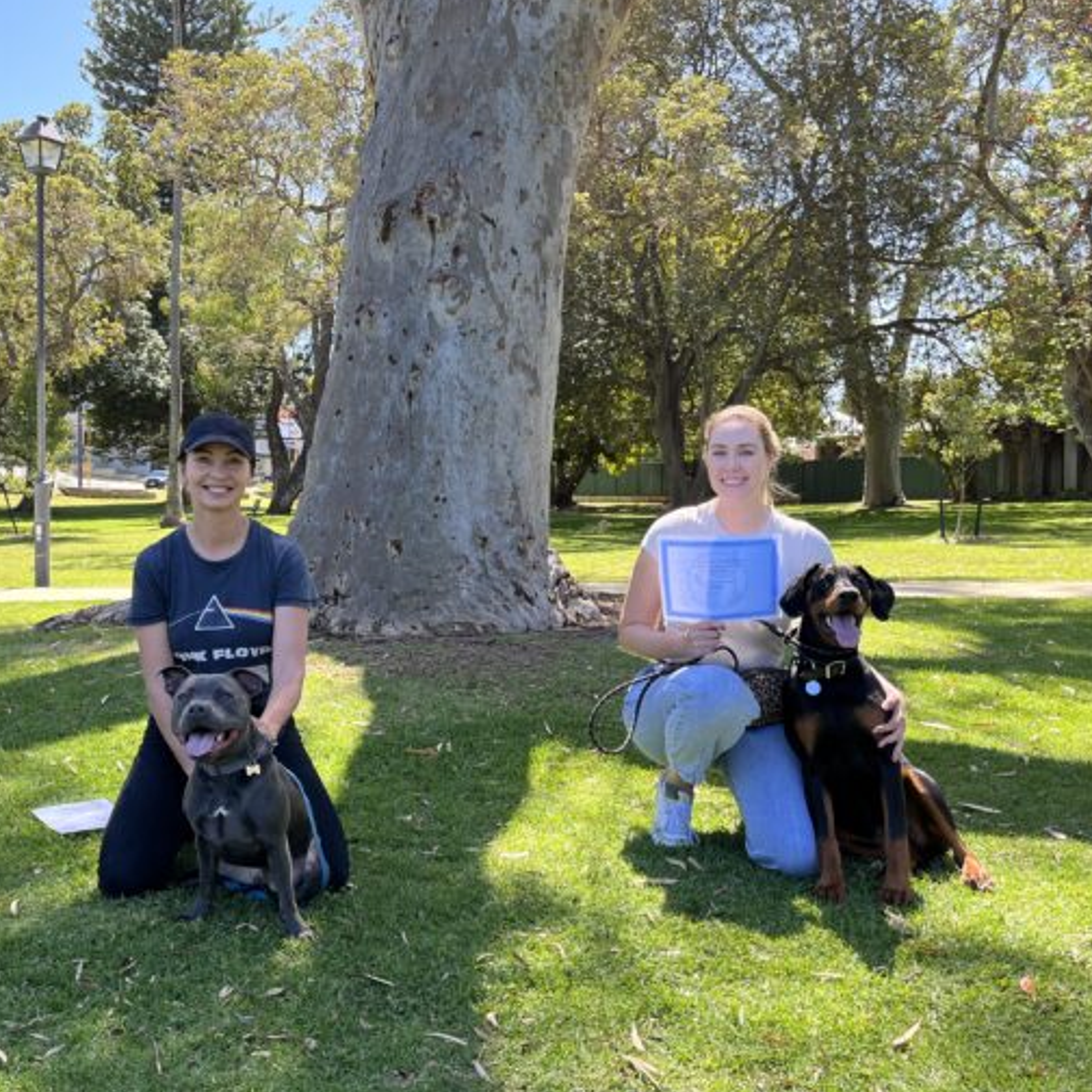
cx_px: 299
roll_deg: +0.2
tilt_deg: -3.2
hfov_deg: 45.9
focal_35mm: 35
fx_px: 1249
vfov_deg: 47.2
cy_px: 574
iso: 50
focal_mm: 5.1
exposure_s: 1/529
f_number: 1.6
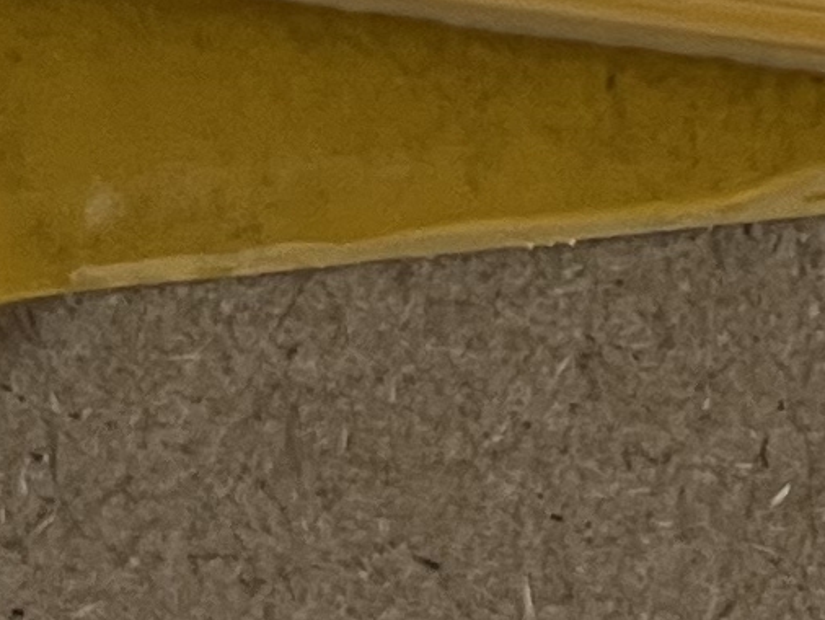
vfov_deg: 6.5
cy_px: -1292
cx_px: 1469
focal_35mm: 207
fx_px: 4936
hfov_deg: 9.1
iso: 64
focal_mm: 5.7
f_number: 1.5
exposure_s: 1/50
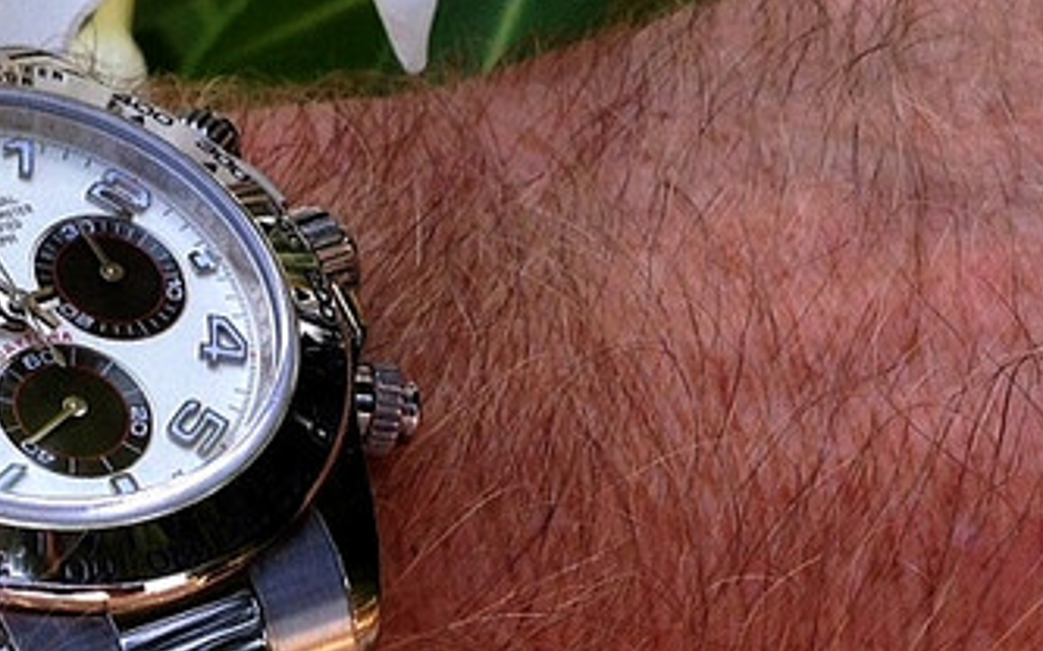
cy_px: 413
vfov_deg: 11.7
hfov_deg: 18.4
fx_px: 3183
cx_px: 215
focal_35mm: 112
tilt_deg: -47.5
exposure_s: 1/187
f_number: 2.4
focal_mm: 4.12
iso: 50
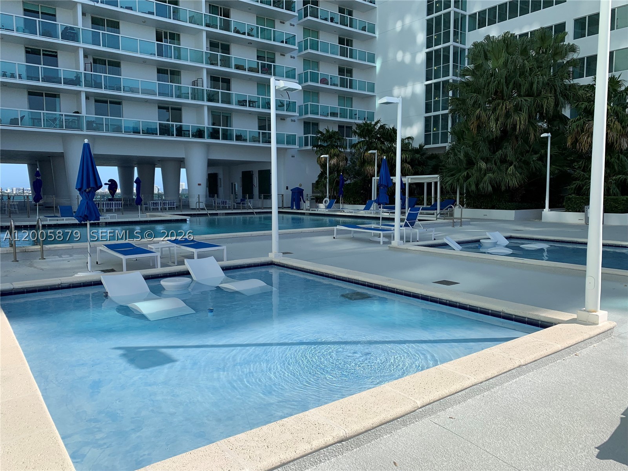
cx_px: 314
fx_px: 472
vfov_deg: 53.1
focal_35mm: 26
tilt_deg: -4.6
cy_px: 236
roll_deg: +0.6
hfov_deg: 67.3
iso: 25
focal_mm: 4.25
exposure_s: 1/2611
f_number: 1.8
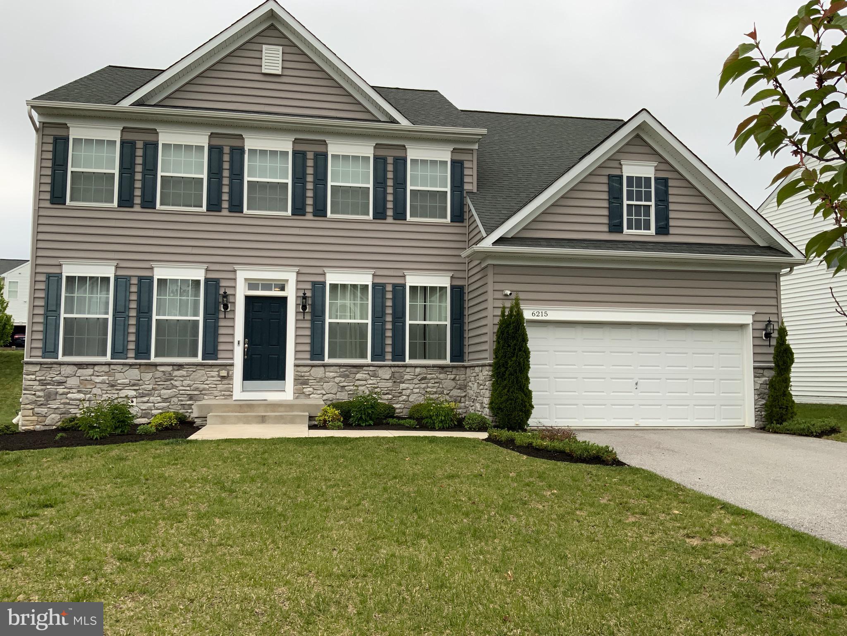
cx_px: 424
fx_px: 710
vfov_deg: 48.2
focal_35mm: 29
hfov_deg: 61.7
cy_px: 318
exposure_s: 1/230
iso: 16
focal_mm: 3
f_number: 1.8
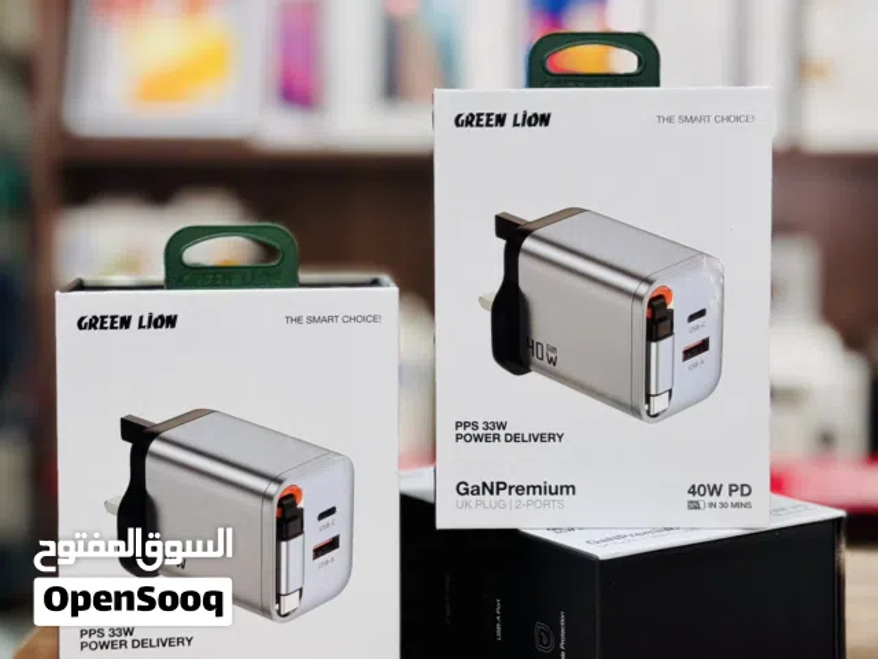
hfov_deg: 39.7
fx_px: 1217
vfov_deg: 30.3
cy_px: 330
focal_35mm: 48
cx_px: 439
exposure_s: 1/100
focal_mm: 6.76
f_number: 1.78
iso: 64
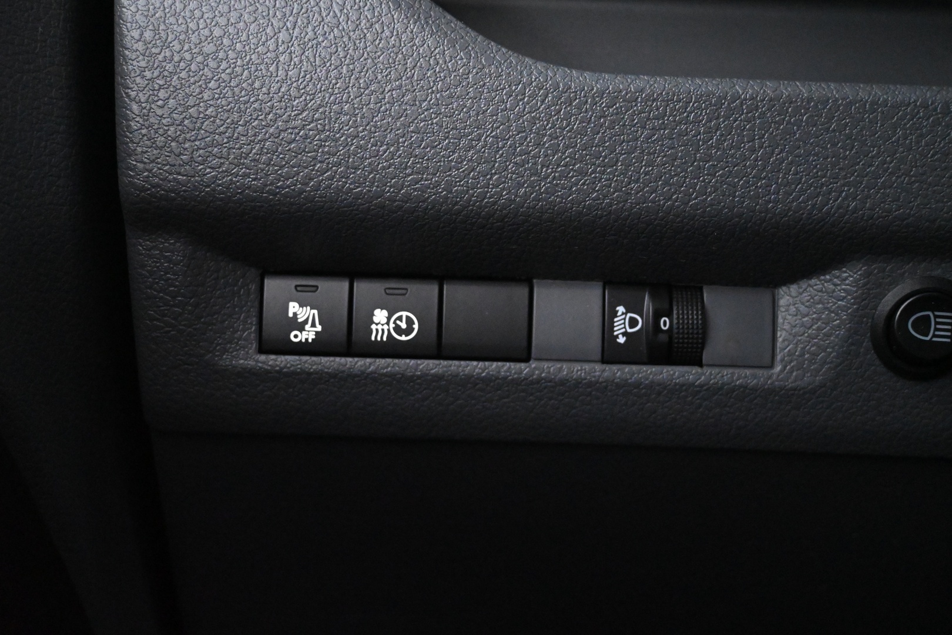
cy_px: 318
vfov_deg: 30.8
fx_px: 1150
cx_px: 476
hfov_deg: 45.0
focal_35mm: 44
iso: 10000
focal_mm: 29
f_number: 4.8
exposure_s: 1/50
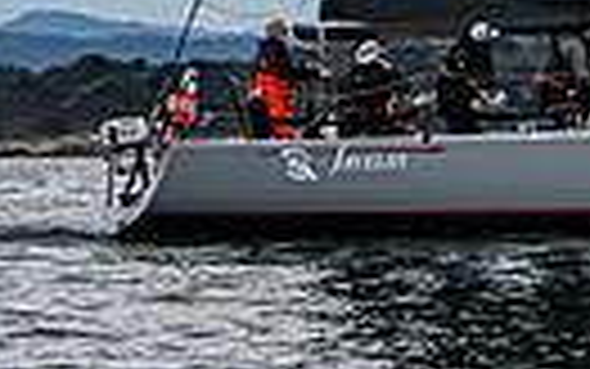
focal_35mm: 297
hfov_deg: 7.0
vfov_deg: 4.3
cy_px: -618
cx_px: 882
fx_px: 4778
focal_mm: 50
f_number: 7.1
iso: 640
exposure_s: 1/2500
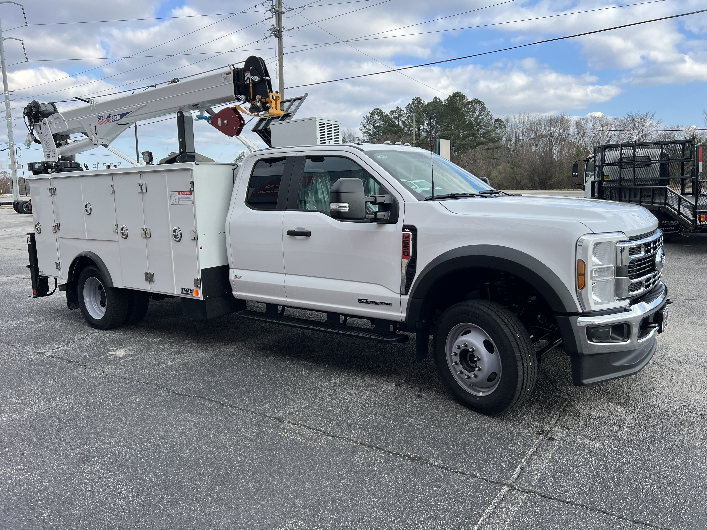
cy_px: 265
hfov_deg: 67.3
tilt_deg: -8.0
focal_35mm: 26
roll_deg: +2.9
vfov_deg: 53.1
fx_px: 531
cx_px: 354
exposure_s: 1/1621
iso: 50
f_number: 1.5
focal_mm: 5.7
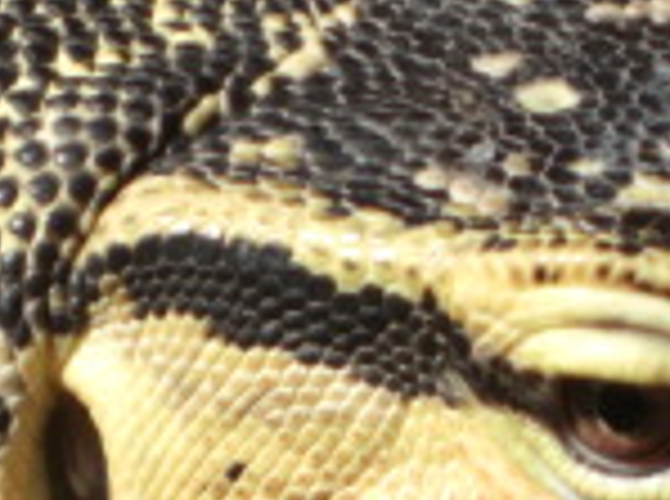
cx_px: 216
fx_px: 9480
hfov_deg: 4.0
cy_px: 581
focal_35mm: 491
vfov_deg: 3.0
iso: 80
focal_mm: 23.7
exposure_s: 1/640
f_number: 5.1
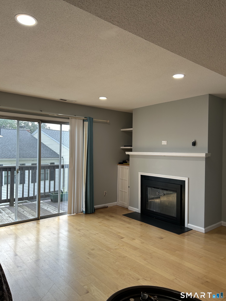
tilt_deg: -0.2
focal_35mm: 26
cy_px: 150
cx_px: 113
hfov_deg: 53.1
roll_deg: -0.4
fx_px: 226
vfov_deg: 67.3
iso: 50
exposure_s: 1/191
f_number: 1.5
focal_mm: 5.7
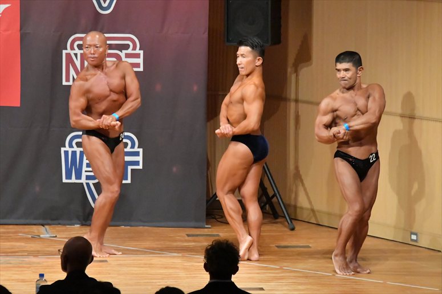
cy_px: 147
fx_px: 3313
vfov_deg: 5.1
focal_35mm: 270
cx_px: 221
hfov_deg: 7.6
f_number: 5.6
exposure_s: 1/400
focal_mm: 180
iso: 14400
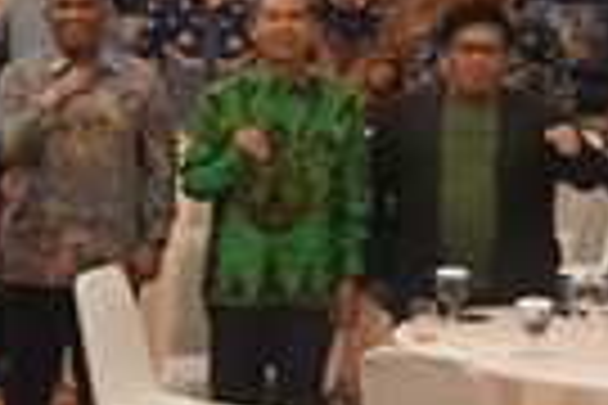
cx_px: -1211
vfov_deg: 6.4
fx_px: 3614
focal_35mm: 214
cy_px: 40
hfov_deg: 8.2
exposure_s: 1/160
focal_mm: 32
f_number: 4.5
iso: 8000
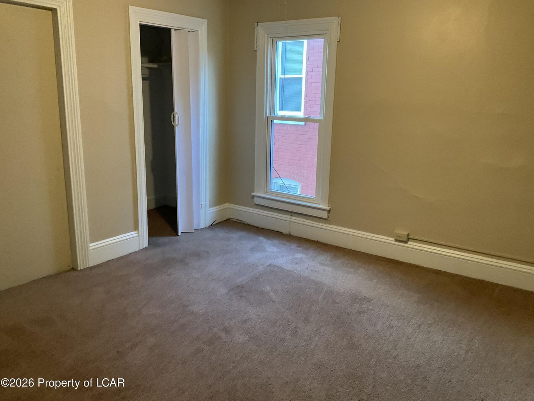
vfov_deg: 48.2
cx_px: 267
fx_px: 447
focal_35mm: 29
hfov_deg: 61.7
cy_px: 200
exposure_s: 1/60
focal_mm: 3
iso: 250
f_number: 1.8
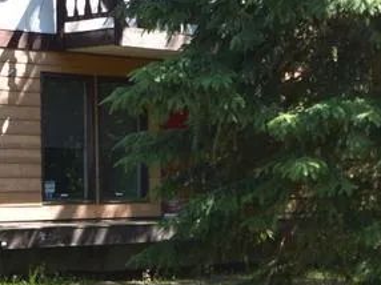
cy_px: 26
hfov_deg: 15.5
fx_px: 1364
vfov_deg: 11.8
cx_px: -45
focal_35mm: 124
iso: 100
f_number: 5.6
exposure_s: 1/125
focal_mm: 24
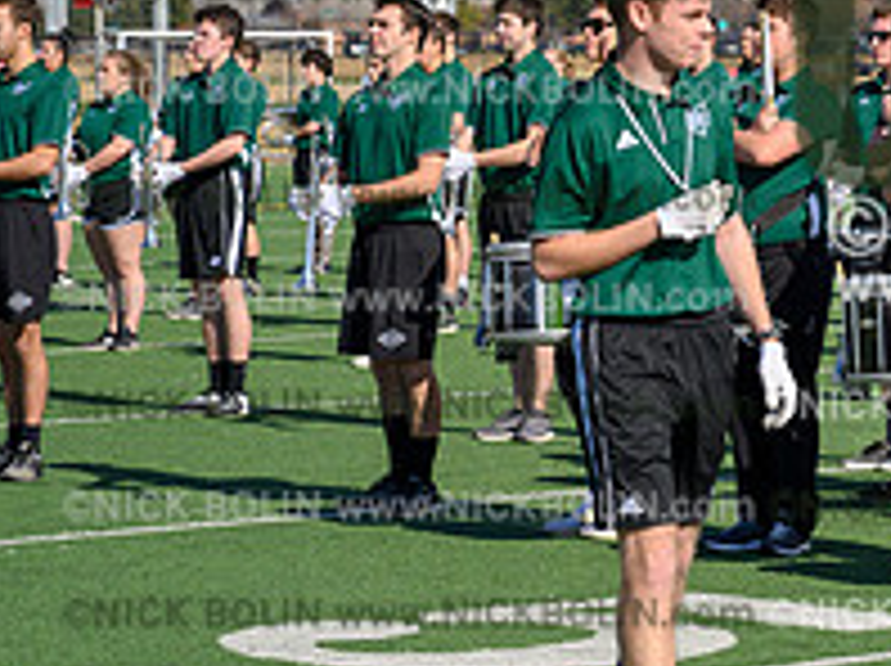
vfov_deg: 7.9
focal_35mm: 186
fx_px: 4782
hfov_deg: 10.4
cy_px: 92
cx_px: 1112
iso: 125
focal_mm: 66
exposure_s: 1/2500
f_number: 4
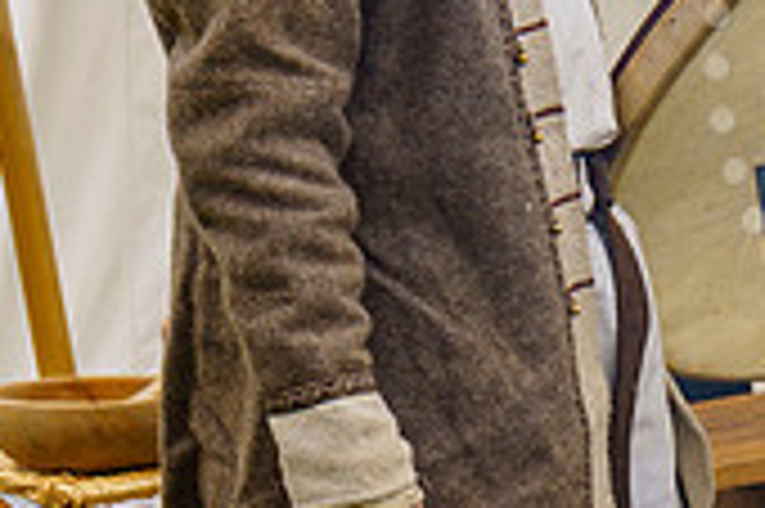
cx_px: 1134
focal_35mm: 236
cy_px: 38
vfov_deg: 5.8
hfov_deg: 8.5
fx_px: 5010
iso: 100
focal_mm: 46
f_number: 5
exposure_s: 1/200
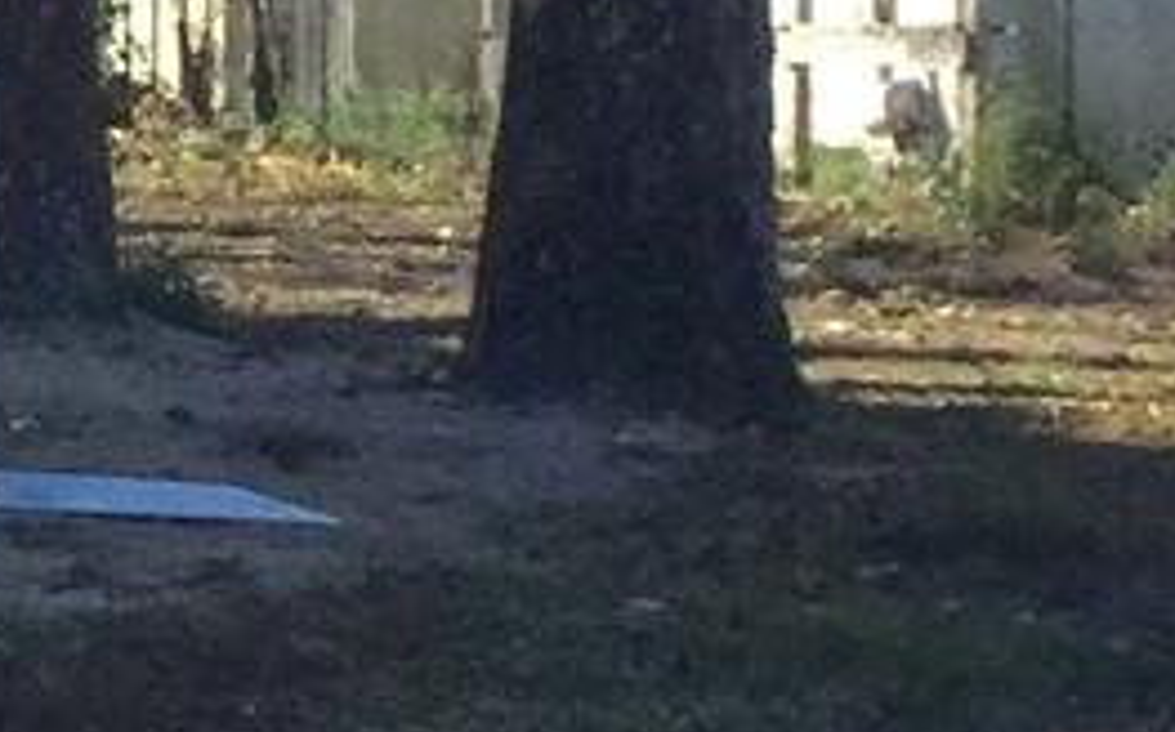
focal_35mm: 200
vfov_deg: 6.5
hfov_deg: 9.6
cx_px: -1318
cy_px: -304
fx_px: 6400
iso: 25
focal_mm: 3.3
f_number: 2.4
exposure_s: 1/1335
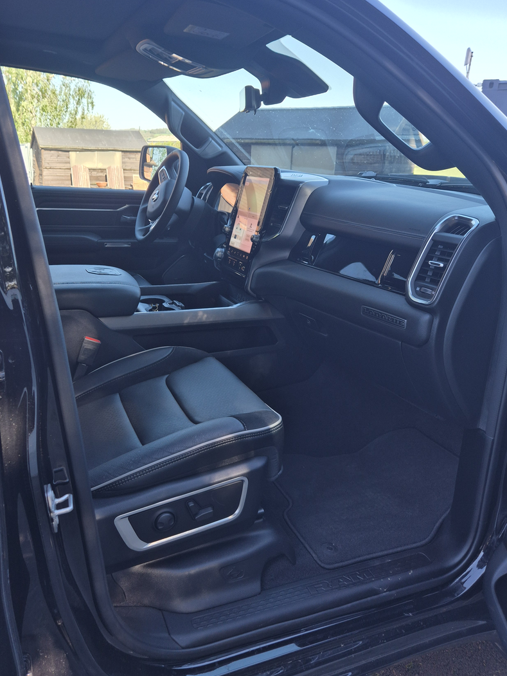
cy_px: 320
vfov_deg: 63.4
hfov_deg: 49.6
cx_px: 221
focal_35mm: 28
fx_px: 546
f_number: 1.8
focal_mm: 5.4
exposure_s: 1/180
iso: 40
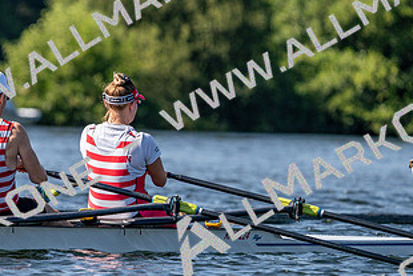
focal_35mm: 715
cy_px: 153
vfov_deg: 1.9
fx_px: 8206
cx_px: 63
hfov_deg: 2.9
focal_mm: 382
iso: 320
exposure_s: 1/1600
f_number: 6.3
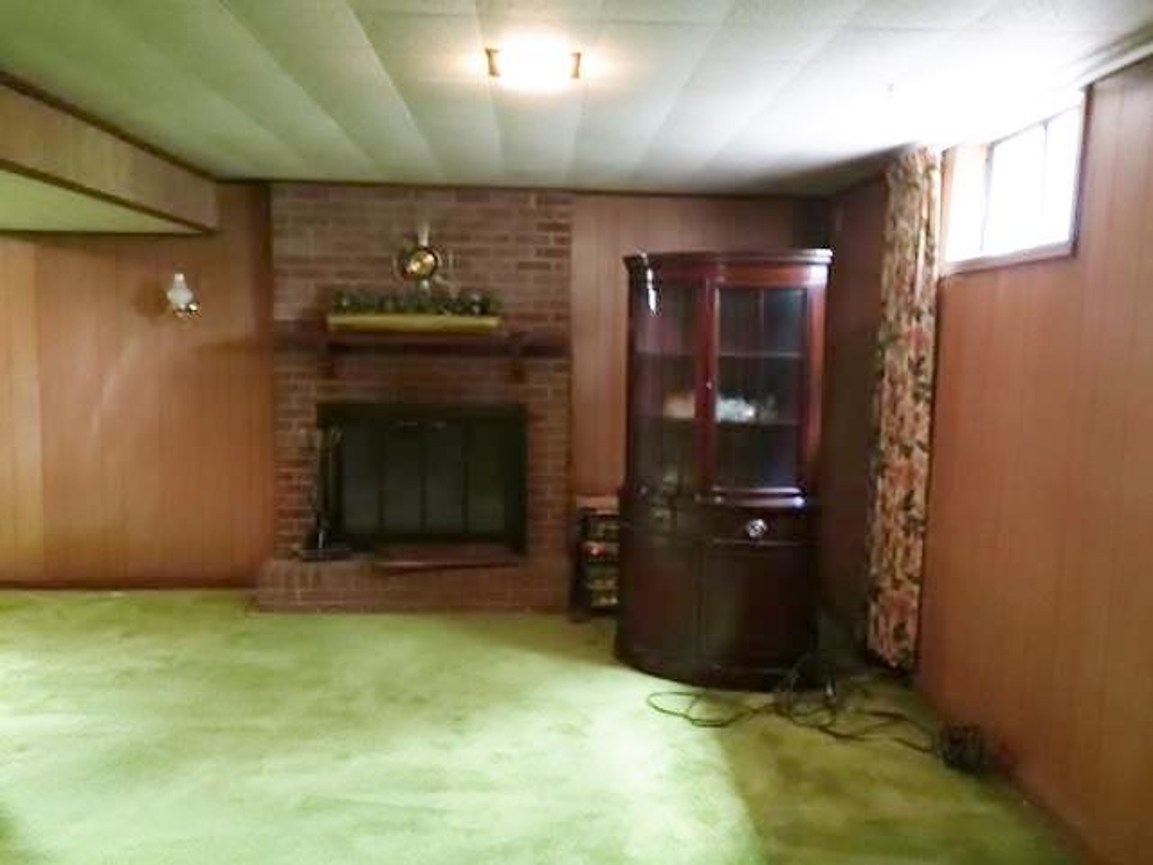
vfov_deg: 48.2
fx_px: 966
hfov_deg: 61.7
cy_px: 432
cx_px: 576
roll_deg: -1.1
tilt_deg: -5.3
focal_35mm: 29
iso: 500
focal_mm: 4.15
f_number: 2.2
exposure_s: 1/15
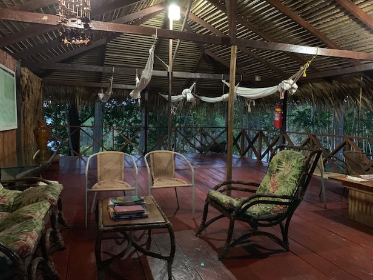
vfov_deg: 51.4
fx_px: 291
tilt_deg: -4.0
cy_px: 140
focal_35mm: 27
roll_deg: -1.1
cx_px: 186
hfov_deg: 65.3
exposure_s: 1/17
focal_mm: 4.25
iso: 800
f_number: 1.8
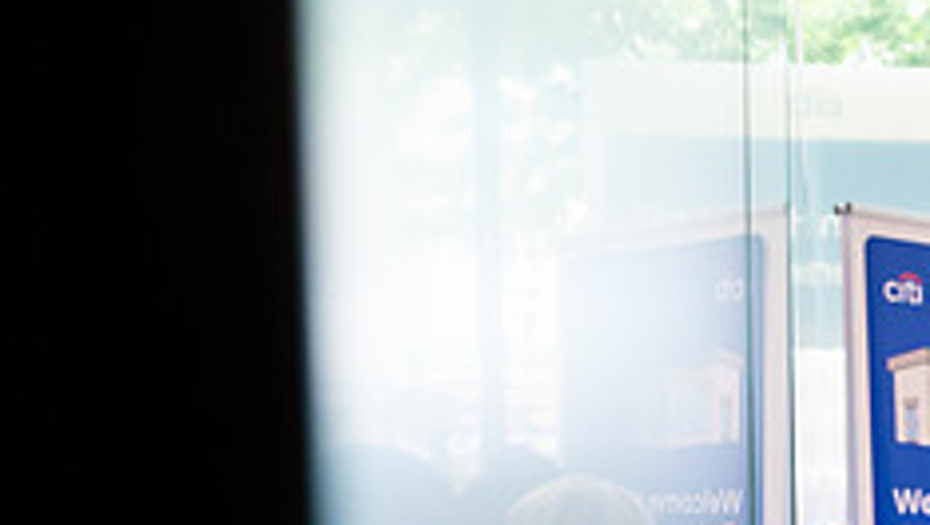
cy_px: 709
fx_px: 1653
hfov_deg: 28.8
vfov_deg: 16.9
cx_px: 988
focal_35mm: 67
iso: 1600
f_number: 3.2
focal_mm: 24
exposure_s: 1/320
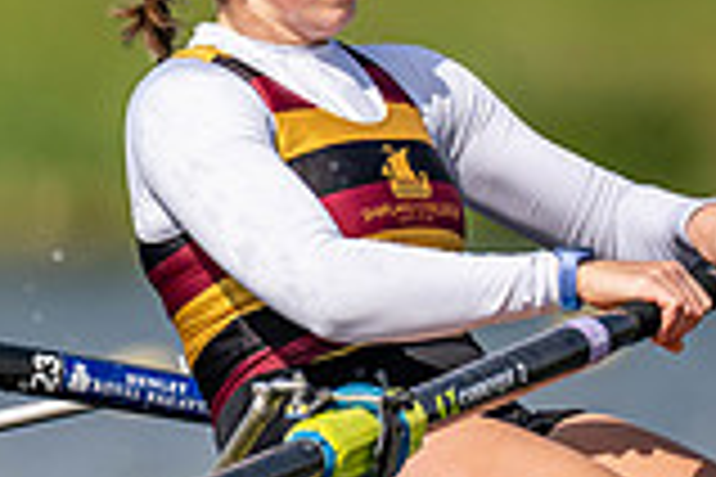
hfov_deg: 0.9
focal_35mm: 2190
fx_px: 43553
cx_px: 104
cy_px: 88
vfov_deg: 0.6
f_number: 4
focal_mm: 600
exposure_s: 1/2500
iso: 220
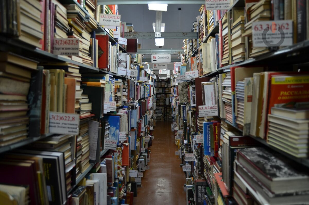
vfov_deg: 47.7
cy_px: 102
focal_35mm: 27
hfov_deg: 67.5
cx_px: 154
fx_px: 231
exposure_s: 1/25
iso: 200
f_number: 3.5
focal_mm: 18
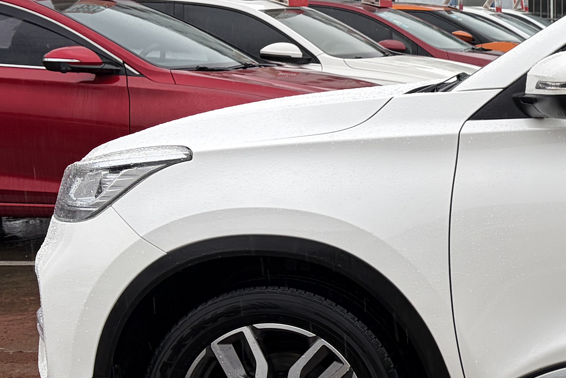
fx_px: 1226
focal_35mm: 78
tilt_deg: -7.5
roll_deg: -1.5
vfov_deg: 17.5
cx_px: 804
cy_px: 166
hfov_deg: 22.3
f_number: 1.6
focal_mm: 5.96
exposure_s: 1/174
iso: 40
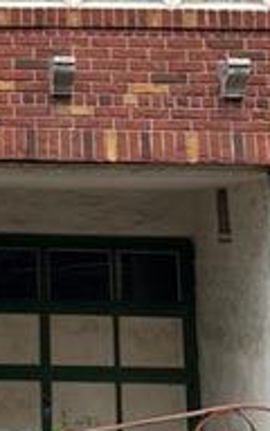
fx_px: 1201
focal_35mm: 102
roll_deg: -1.8
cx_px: -83
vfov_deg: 19.2
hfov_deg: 12.4
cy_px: -94
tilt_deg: +16.1
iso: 80
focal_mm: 6.86
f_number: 1.78
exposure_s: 1/1721
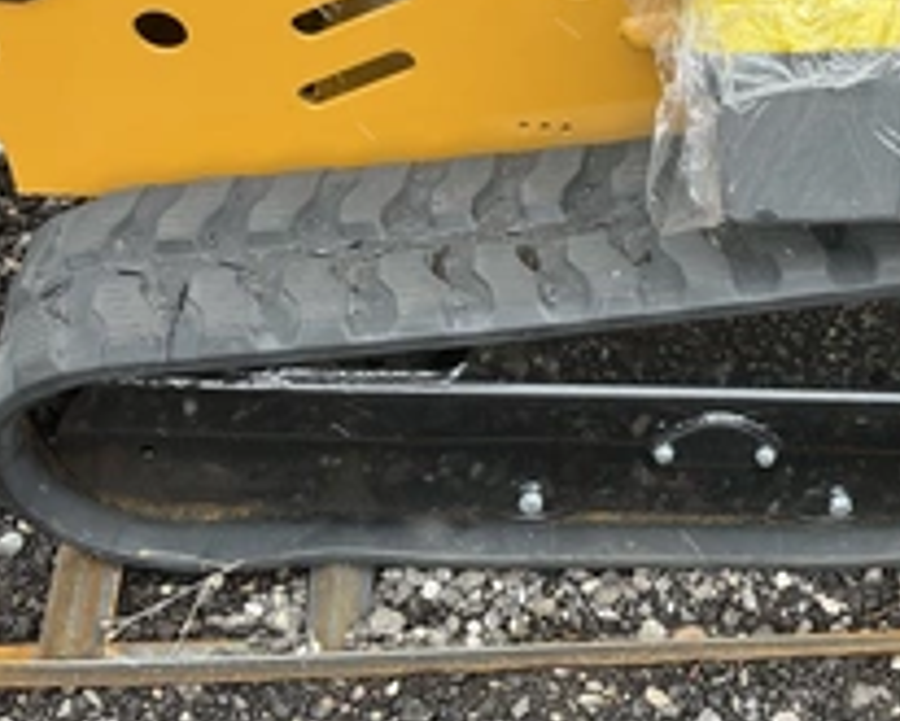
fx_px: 1466
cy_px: 350
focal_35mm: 55
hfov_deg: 33.2
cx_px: 721
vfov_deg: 27.6
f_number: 1.8
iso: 40
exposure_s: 1/122
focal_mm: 3
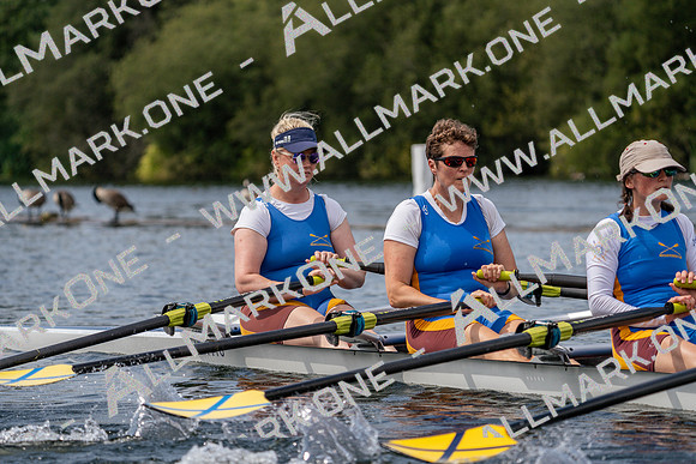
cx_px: 348
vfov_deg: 6.3
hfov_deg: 9.4
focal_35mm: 218
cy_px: 232
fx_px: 4215
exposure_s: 1/1600
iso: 250
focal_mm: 218
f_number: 5.6
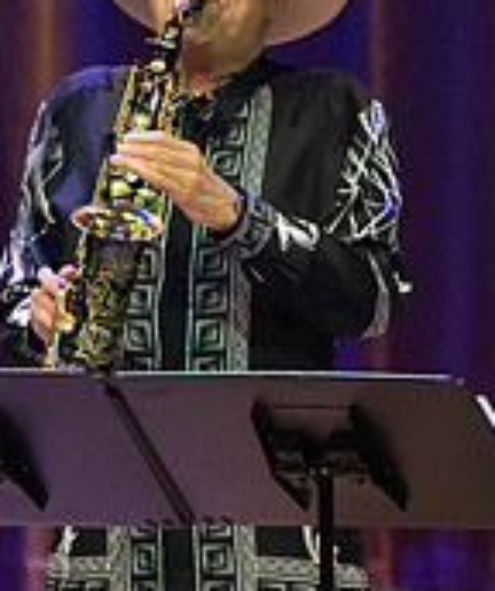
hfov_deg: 1.1
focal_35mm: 1405
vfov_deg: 1.4
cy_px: 625
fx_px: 25038
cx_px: 320
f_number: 5.6
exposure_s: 1/250
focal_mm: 388
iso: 3200
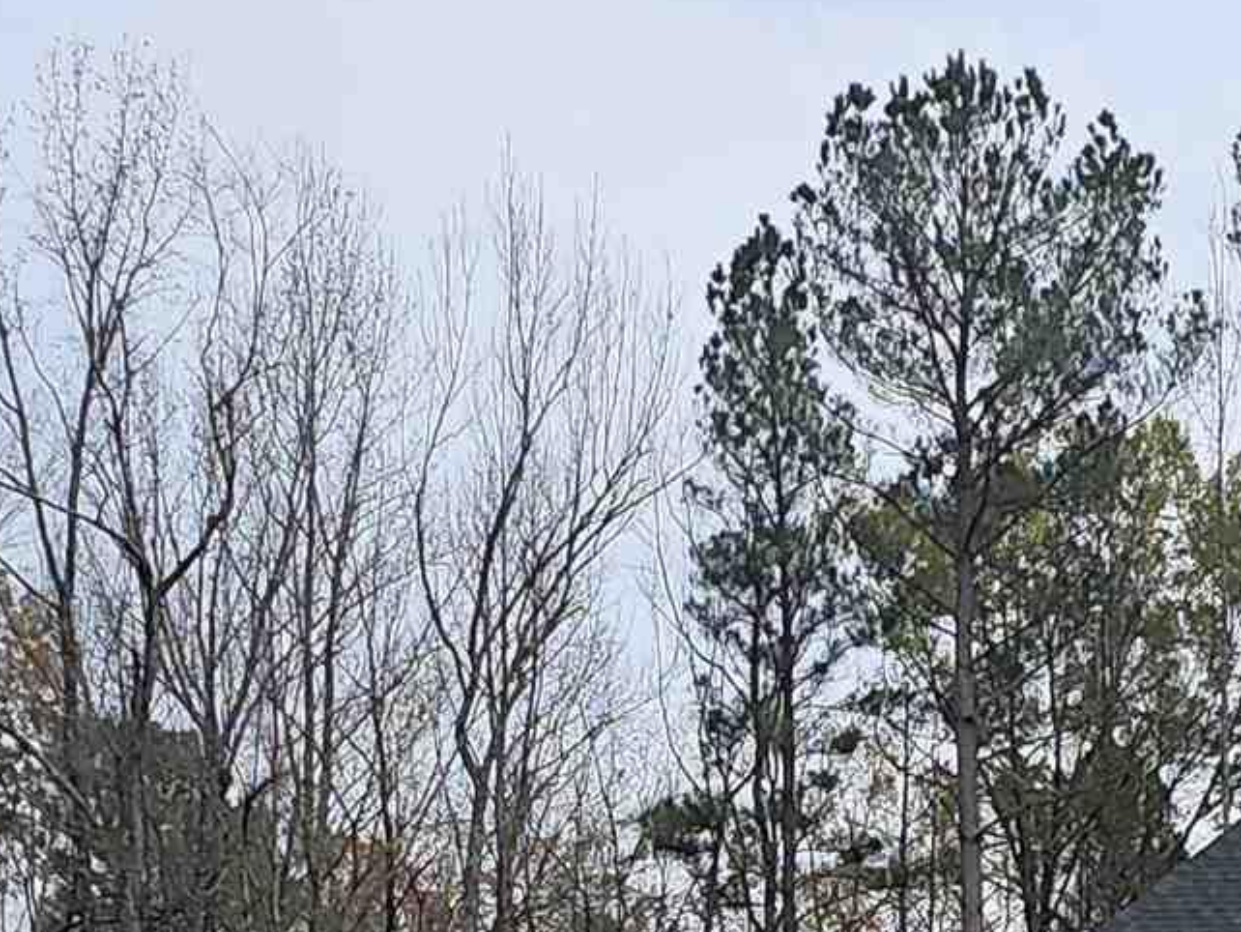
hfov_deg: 17.8
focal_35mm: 110
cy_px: 1564
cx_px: 868
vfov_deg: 12.5
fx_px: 3945
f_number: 1.7
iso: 10
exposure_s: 1/394
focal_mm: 6.3
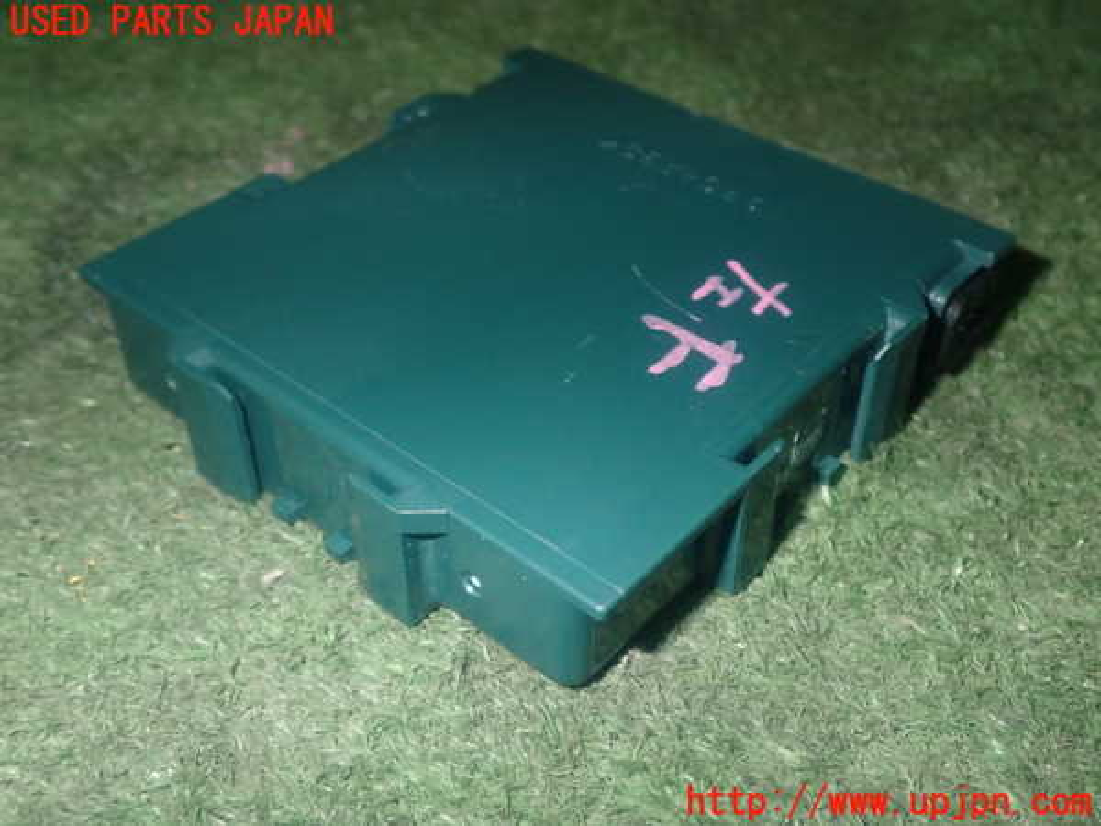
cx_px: 550
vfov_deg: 35.1
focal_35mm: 41
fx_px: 1304
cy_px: 413
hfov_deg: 45.8
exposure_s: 1/40
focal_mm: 7.31
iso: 500
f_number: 8
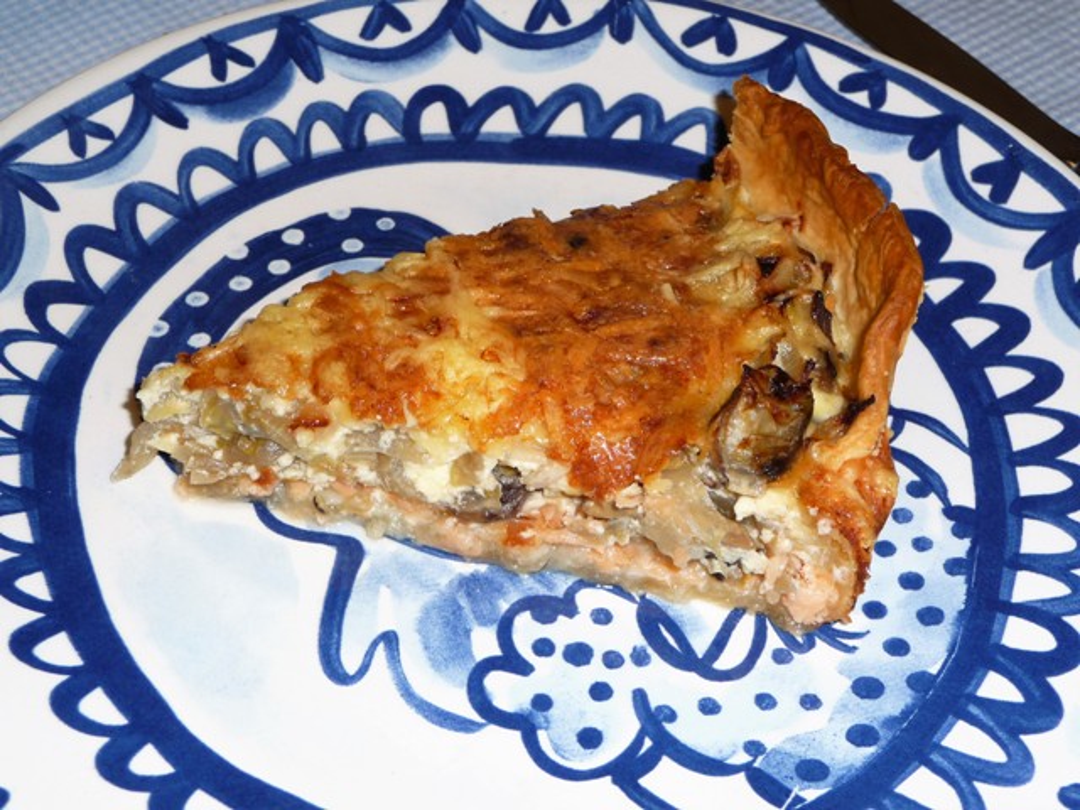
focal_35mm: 55
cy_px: 405
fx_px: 1716
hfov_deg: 34.9
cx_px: 540
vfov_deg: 26.6
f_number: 4.3
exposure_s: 1/30
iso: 100
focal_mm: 9.3
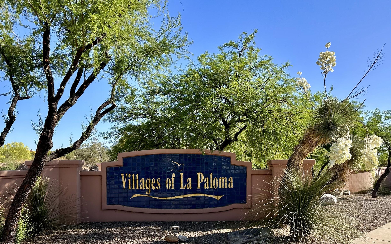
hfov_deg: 61.1
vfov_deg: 40.2
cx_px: 178
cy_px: 160
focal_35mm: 31
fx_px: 330
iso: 80
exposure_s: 1/2809
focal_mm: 6.86
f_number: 1.78
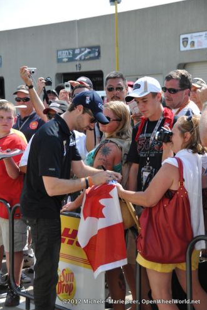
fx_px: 784
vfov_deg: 22.4
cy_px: 154
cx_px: 104
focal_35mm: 91
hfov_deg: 15.0
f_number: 4.8
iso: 400
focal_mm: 60
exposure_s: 1/1000
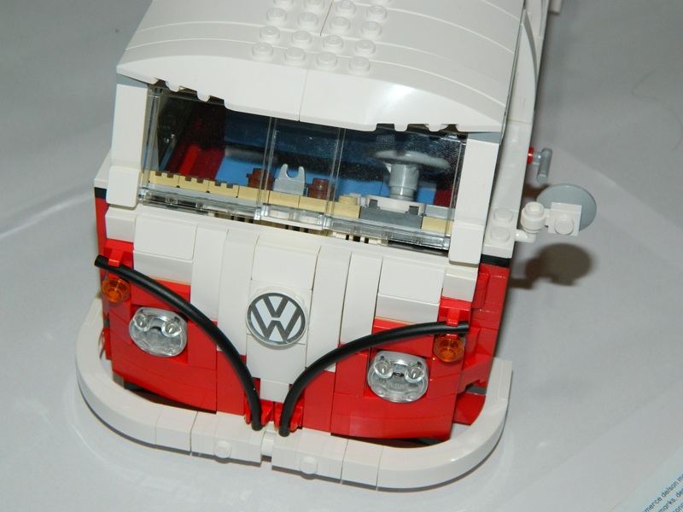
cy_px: 256
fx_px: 1381
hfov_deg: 27.8
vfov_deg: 21.0
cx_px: 342
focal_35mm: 70
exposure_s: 1/50
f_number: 4
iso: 200
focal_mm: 12.6
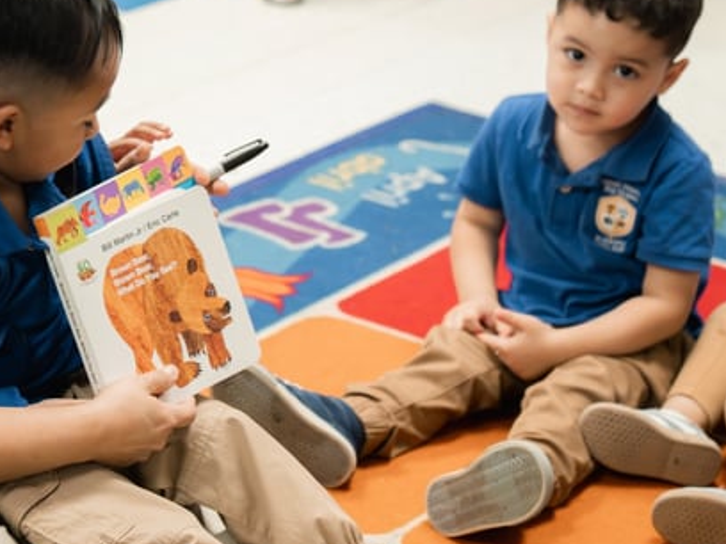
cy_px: 172
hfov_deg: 14.7
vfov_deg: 11.1
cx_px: 100
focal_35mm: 133
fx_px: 2787
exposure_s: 1/160
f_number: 2.8
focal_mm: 49
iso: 1250
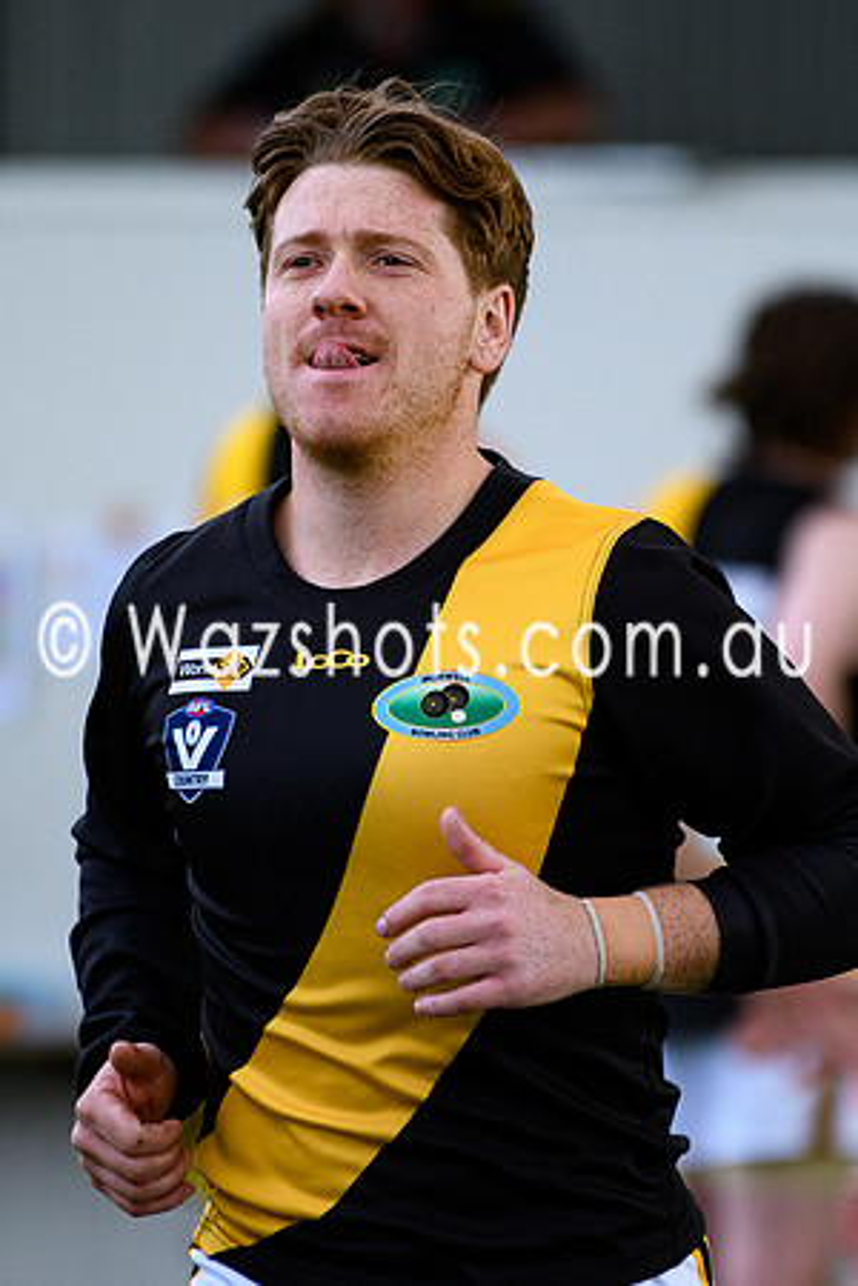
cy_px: 514
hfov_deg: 2.5
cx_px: 443
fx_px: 19602
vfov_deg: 3.8
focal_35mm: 548
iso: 800
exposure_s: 1/2500
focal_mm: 200
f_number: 2.8
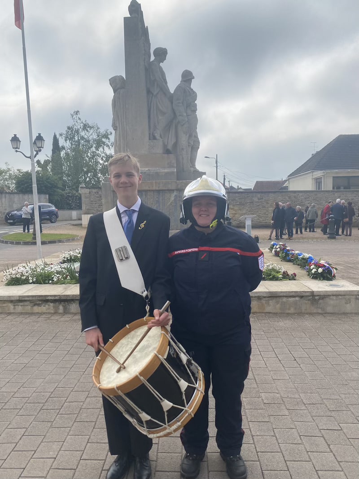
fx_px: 360
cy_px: 240
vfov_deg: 67.3
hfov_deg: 53.1
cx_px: 180
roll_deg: +0.9
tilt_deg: -5.0
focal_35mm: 26
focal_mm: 4.25
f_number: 1.8
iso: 32
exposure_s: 1/4274
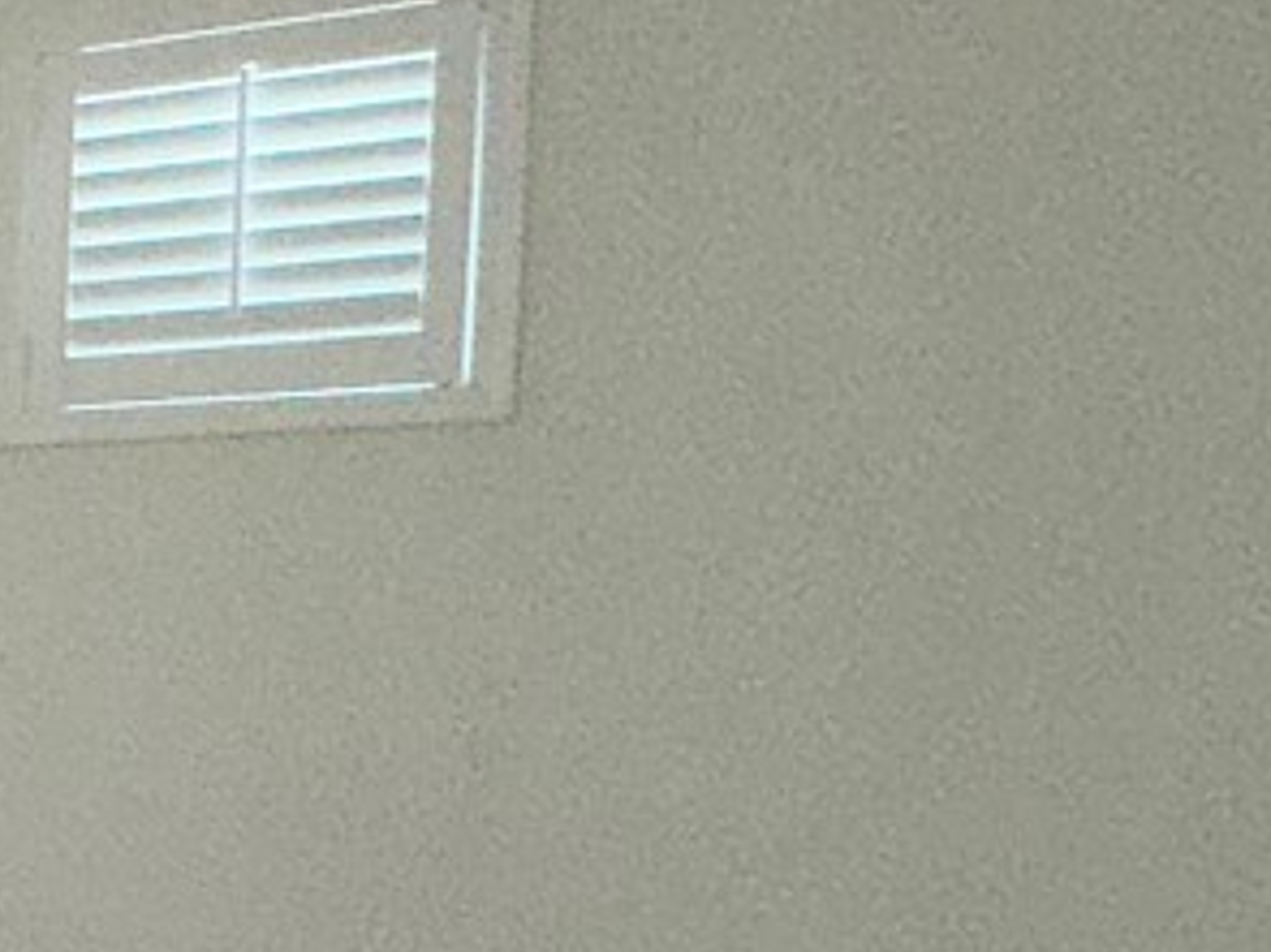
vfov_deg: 19.0
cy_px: 892
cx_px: -1586
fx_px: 2789
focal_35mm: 76
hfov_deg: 16.1
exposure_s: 1/120
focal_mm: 2.22
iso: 125
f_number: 2.2
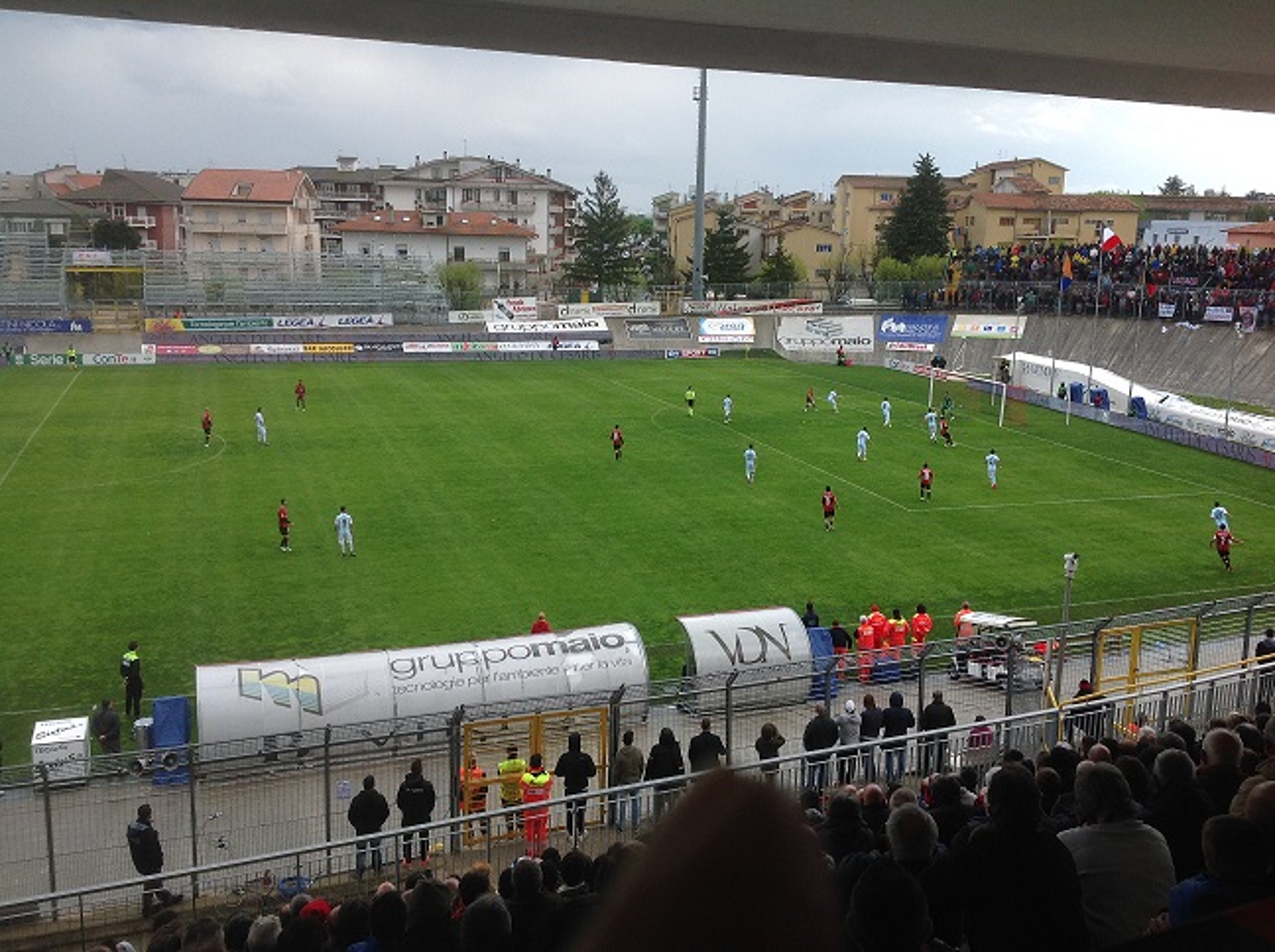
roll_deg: -2.6
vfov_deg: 40.6
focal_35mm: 35
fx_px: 1287
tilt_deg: -11.8
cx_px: 638
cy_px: 476
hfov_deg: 52.7
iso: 50
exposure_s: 1/530
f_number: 2.4
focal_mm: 4.28
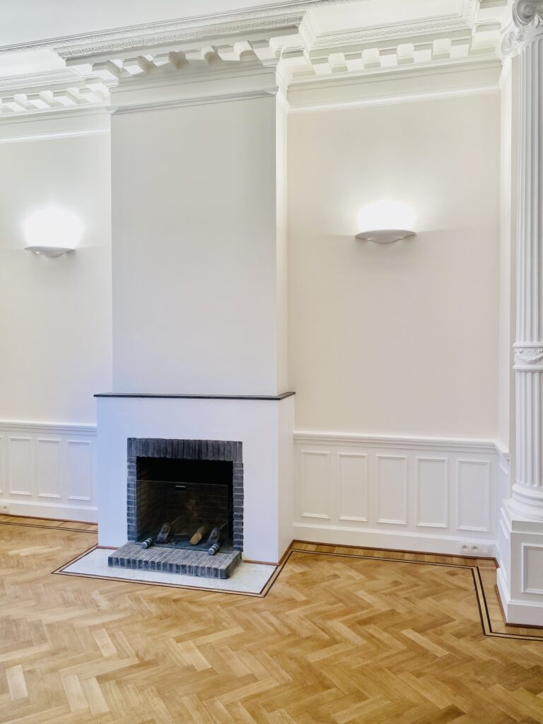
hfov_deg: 53.1
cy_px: 362
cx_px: 272
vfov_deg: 67.3
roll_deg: +1.4
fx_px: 544
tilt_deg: -1.1
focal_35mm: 26
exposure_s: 1/100
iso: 50
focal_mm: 4.25
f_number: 1.8
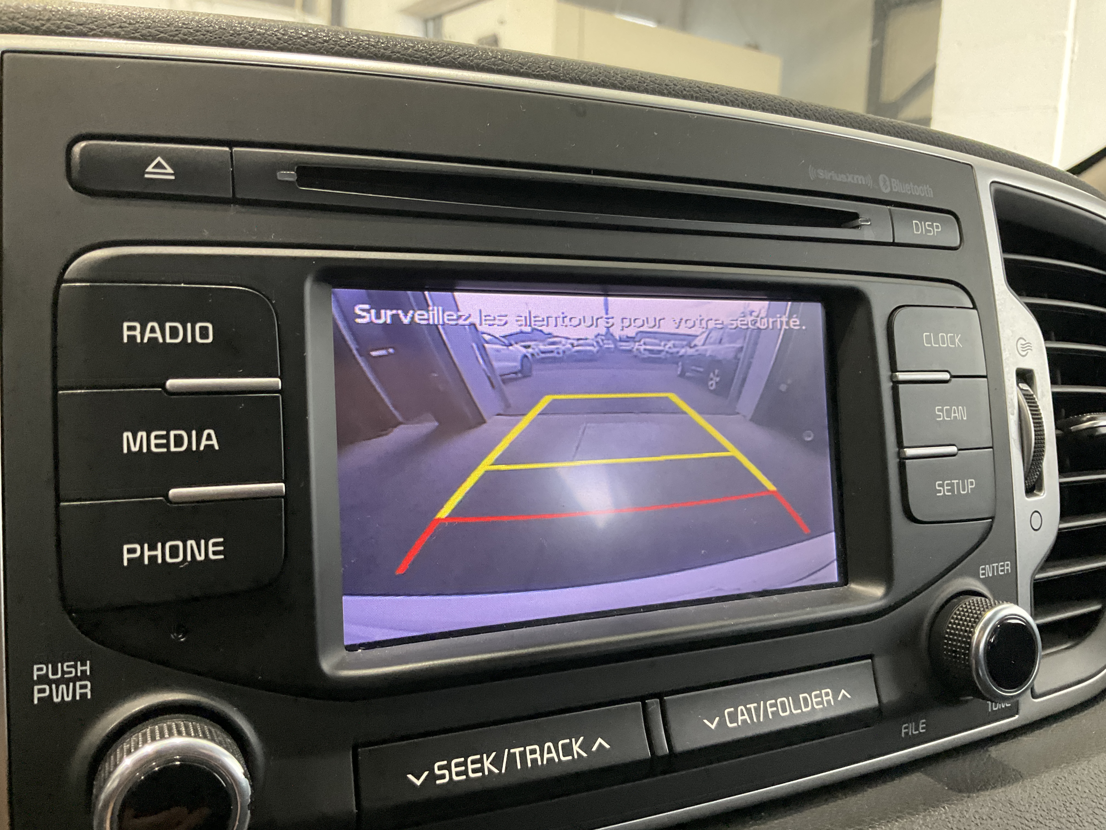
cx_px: 553
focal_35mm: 29
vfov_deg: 48.2
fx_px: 927
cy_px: 415
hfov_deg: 61.7
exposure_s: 1/43
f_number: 1.8
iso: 160
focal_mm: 3
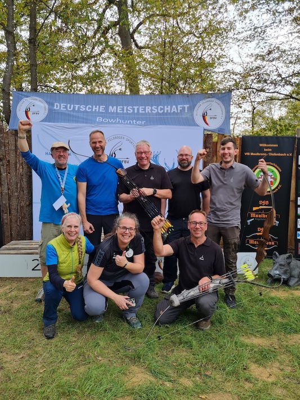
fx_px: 301
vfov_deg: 67.3
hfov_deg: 53.0
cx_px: 150
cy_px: 200
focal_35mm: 26
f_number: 1.8
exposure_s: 1/242
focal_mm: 5.4
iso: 50
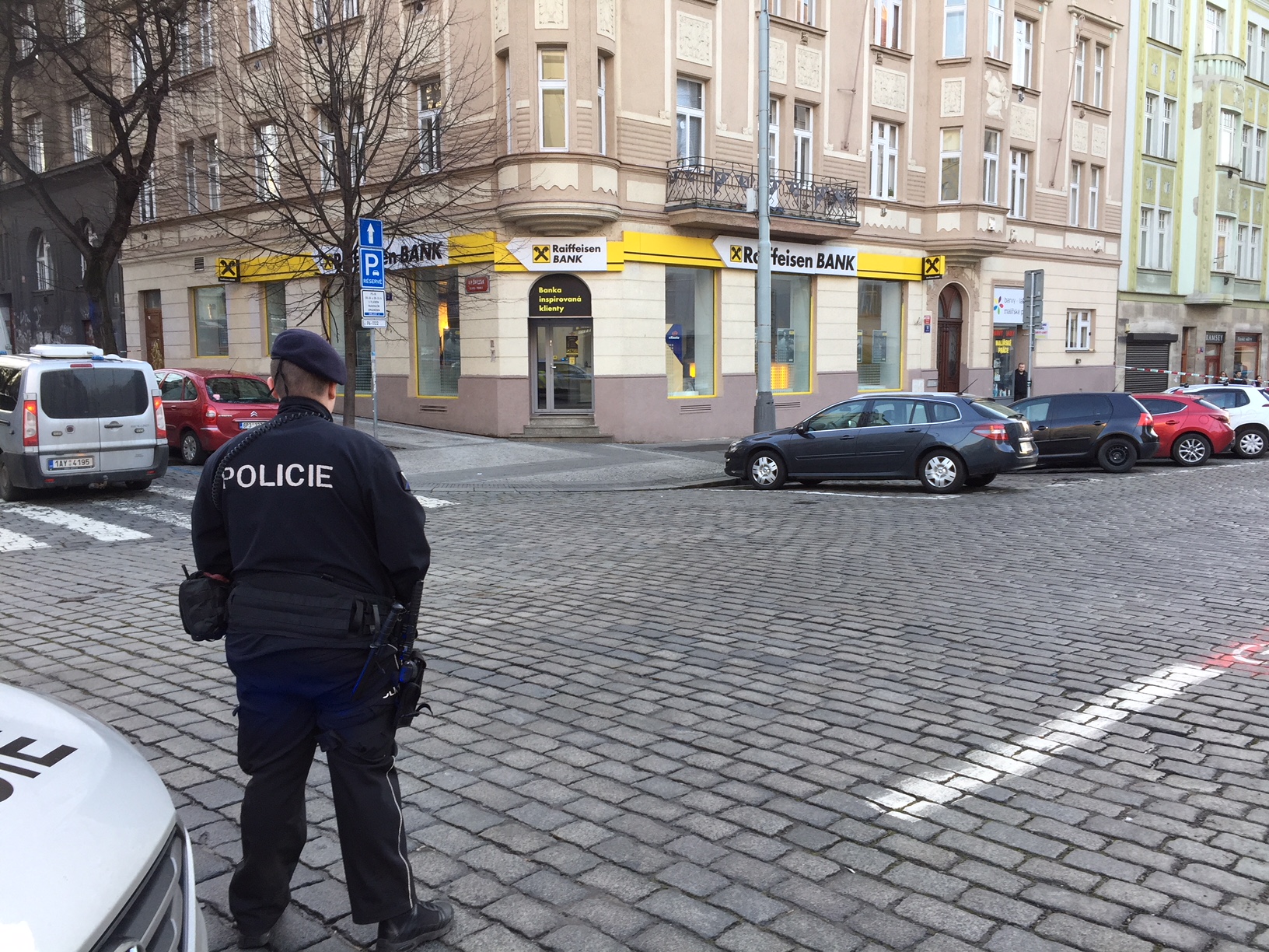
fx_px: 1063
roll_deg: +0.1
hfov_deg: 61.7
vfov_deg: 48.2
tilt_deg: -7.2
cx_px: 634
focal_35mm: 29
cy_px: 476
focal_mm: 4.15
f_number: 2.2
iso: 32
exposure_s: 1/50
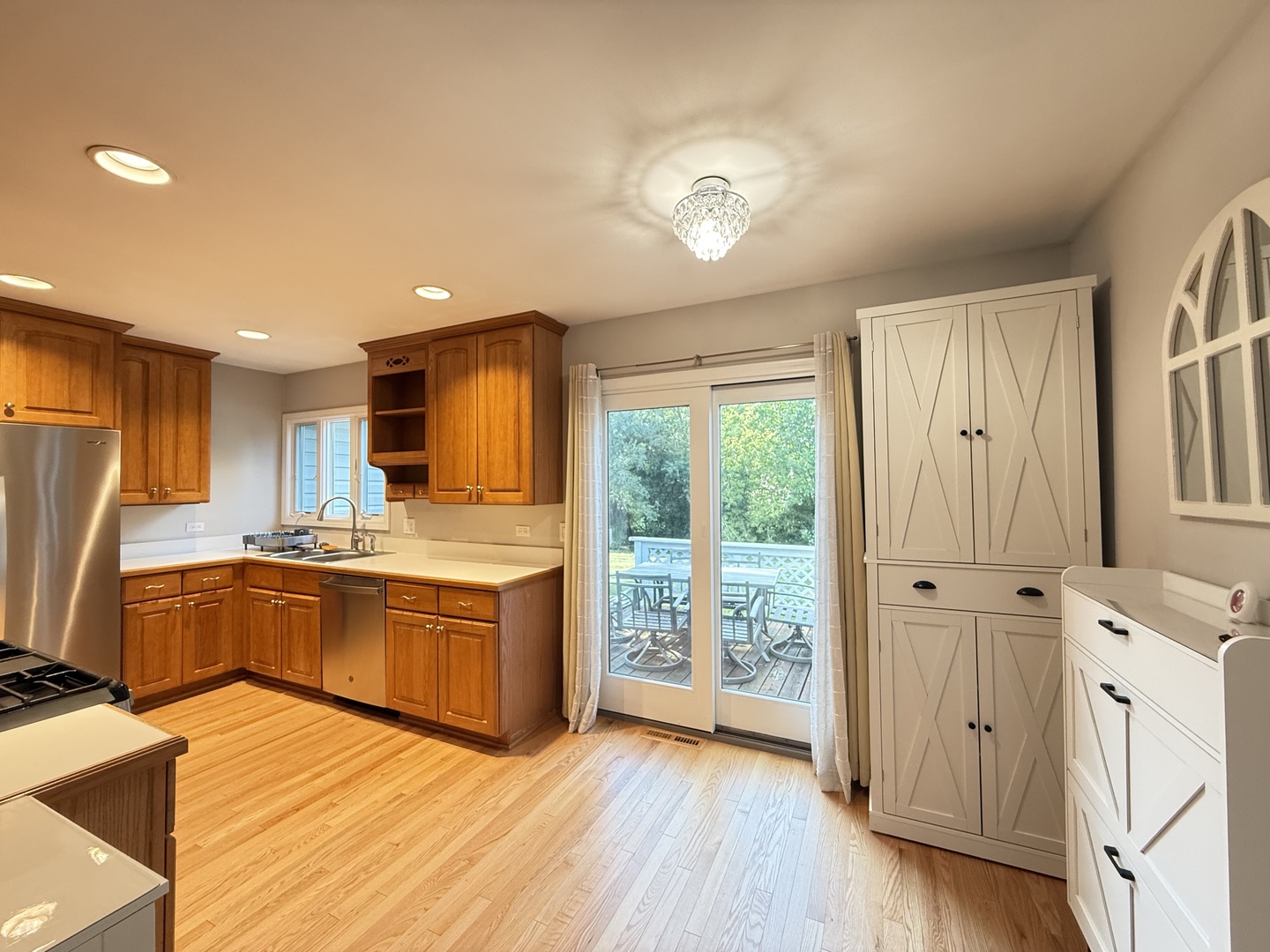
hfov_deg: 102.1
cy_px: 476
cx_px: 635
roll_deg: +0.1
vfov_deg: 85.7
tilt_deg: +1.1
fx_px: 514
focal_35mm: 14
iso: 320
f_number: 2.2
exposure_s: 1/60
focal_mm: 2.22
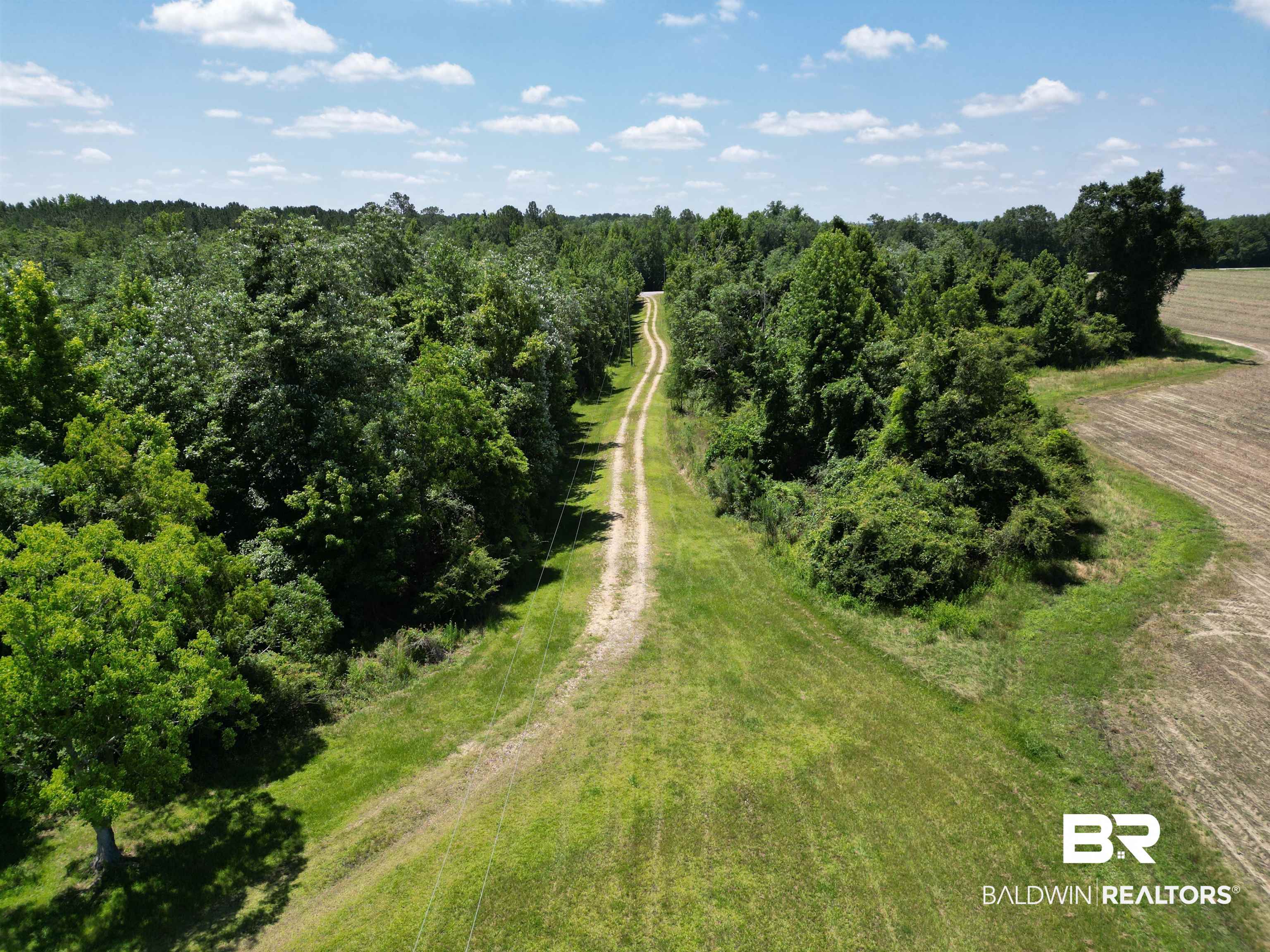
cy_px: 476
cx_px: 635
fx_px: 881
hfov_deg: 71.6
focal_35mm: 24
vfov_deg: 56.8
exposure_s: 1/2500
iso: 110
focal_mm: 6.72
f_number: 1.7
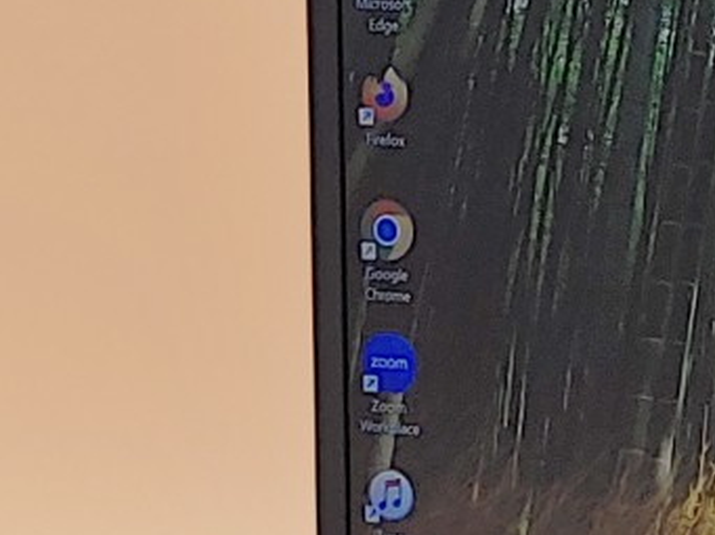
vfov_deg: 7.9
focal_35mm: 186
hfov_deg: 10.5
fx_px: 3838
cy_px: 652
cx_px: 822
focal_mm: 4.36
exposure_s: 1/121
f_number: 1.8
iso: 50
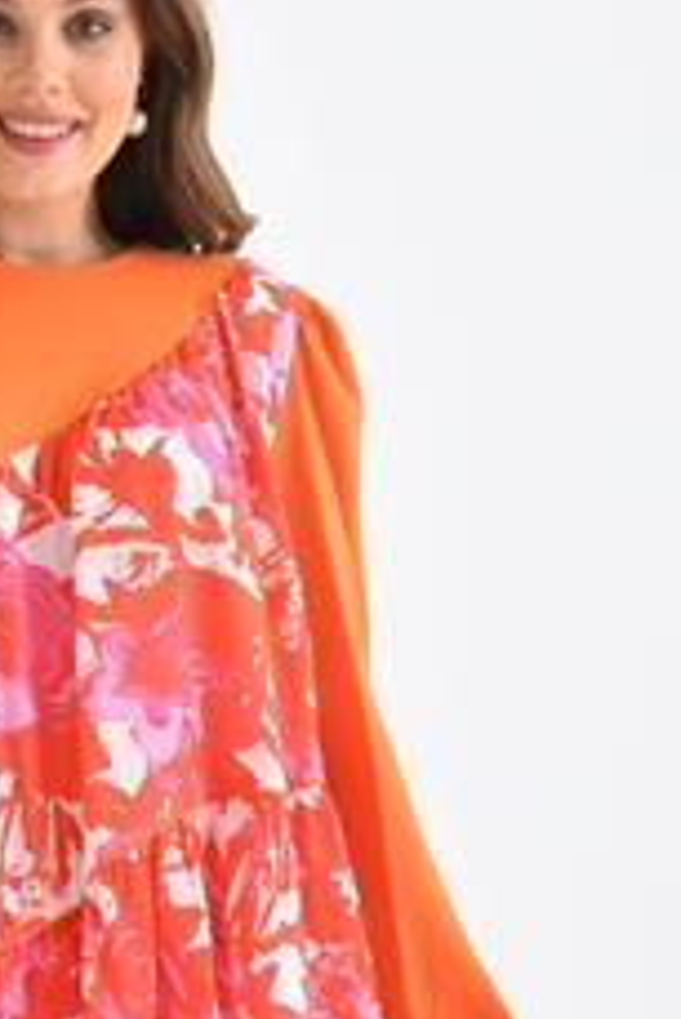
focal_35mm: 110
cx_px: 67
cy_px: 641
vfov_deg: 18.5
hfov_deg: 12.4
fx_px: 3116
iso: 160
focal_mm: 56
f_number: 6.3
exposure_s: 1/125
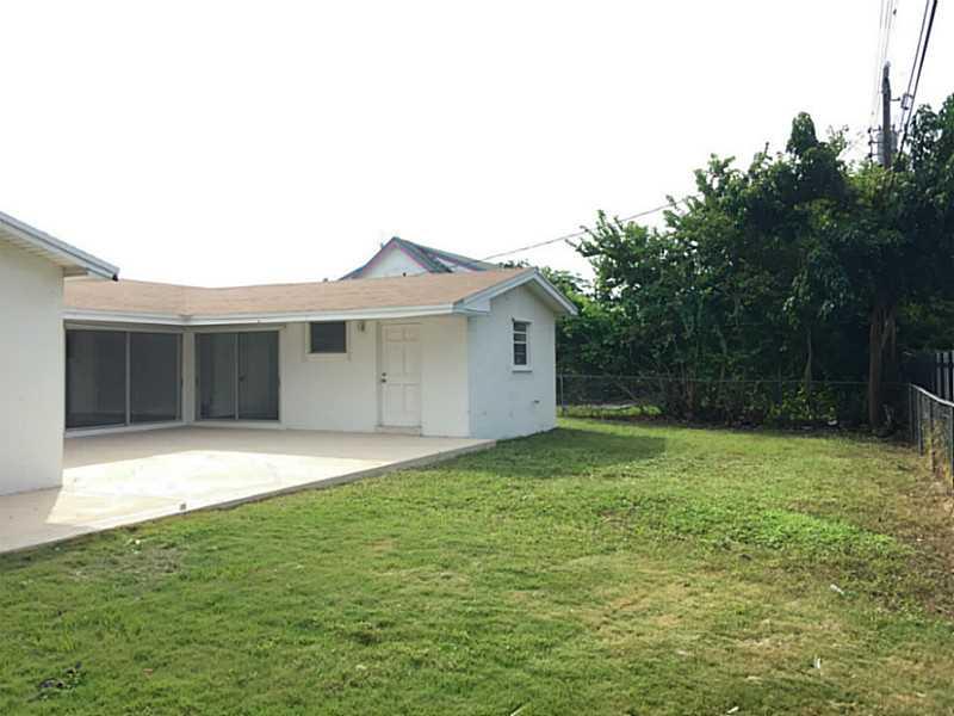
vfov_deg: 48.2
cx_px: 477
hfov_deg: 61.7
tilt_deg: +1.0
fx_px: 799
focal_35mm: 29
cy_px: 358
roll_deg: -0.4
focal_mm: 4.15
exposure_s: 1/732
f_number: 2.2
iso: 32
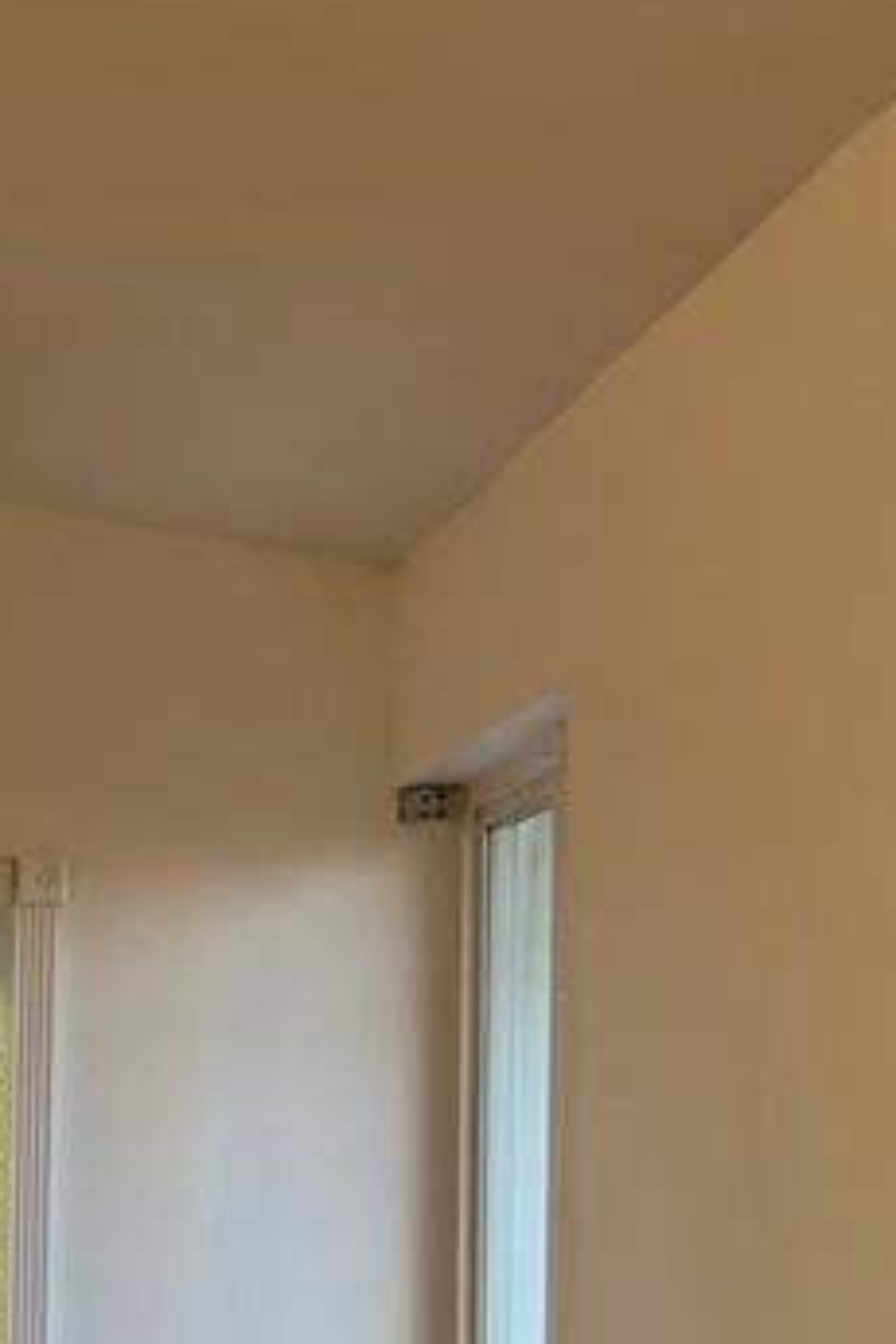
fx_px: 3509
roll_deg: +0.0
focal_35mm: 94
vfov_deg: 20.8
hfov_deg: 13.0
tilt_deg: -3.9
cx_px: -760
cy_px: 1437
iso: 50
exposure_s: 1/120
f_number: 1.5
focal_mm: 5.7
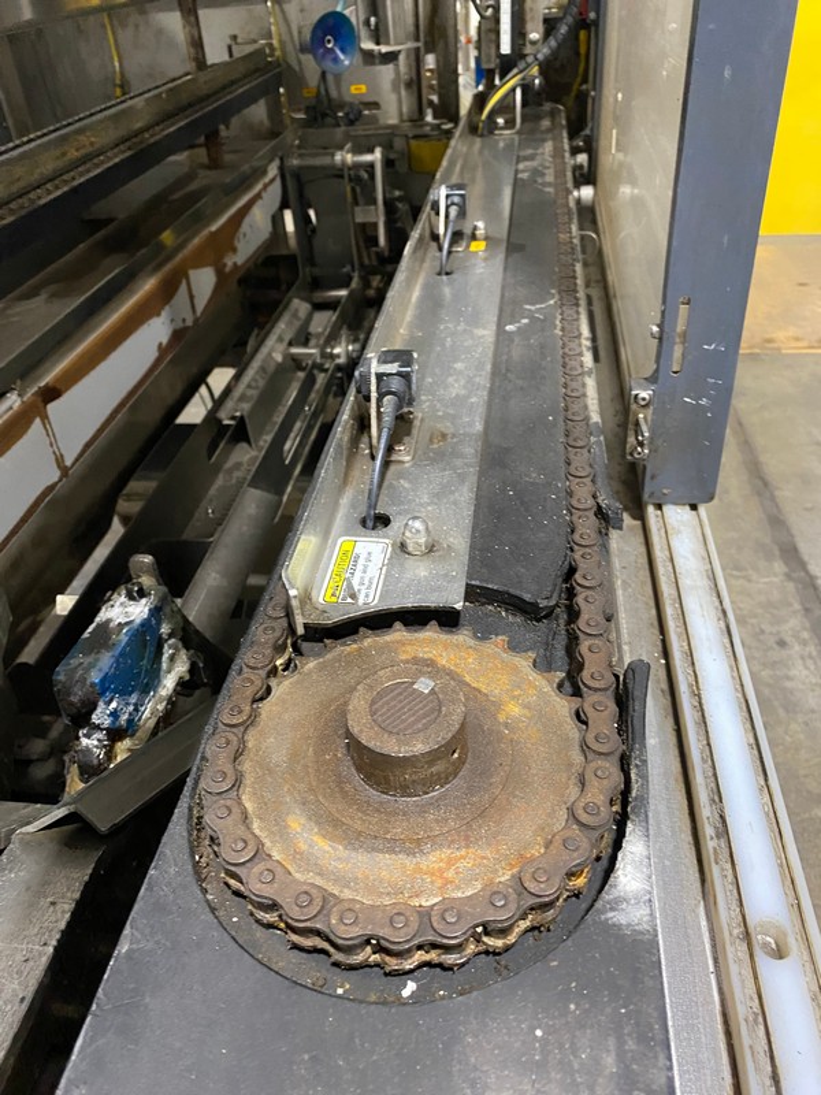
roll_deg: +4.7
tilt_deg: -35.2
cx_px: 410
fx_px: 822
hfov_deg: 53.1
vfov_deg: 67.3
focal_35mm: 26
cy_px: 548
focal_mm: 4.25
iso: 500
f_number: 1.8
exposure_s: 1/40
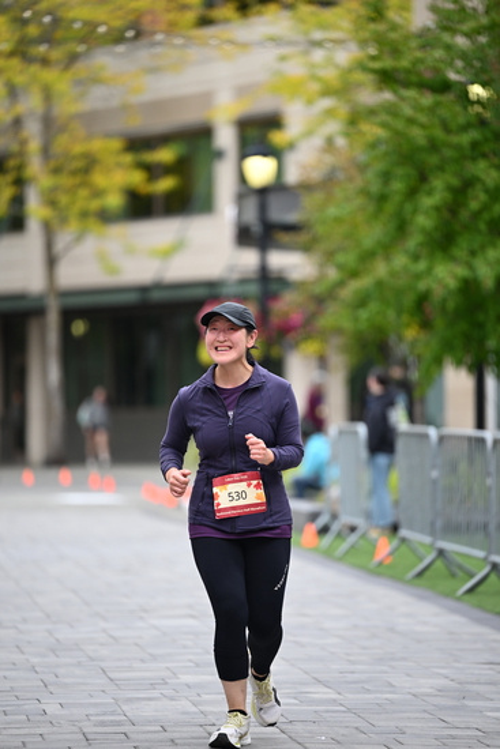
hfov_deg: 6.9
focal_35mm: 200
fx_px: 4164
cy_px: 374
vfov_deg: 10.3
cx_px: 250
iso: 640
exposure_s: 1/1600
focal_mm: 200
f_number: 2.8
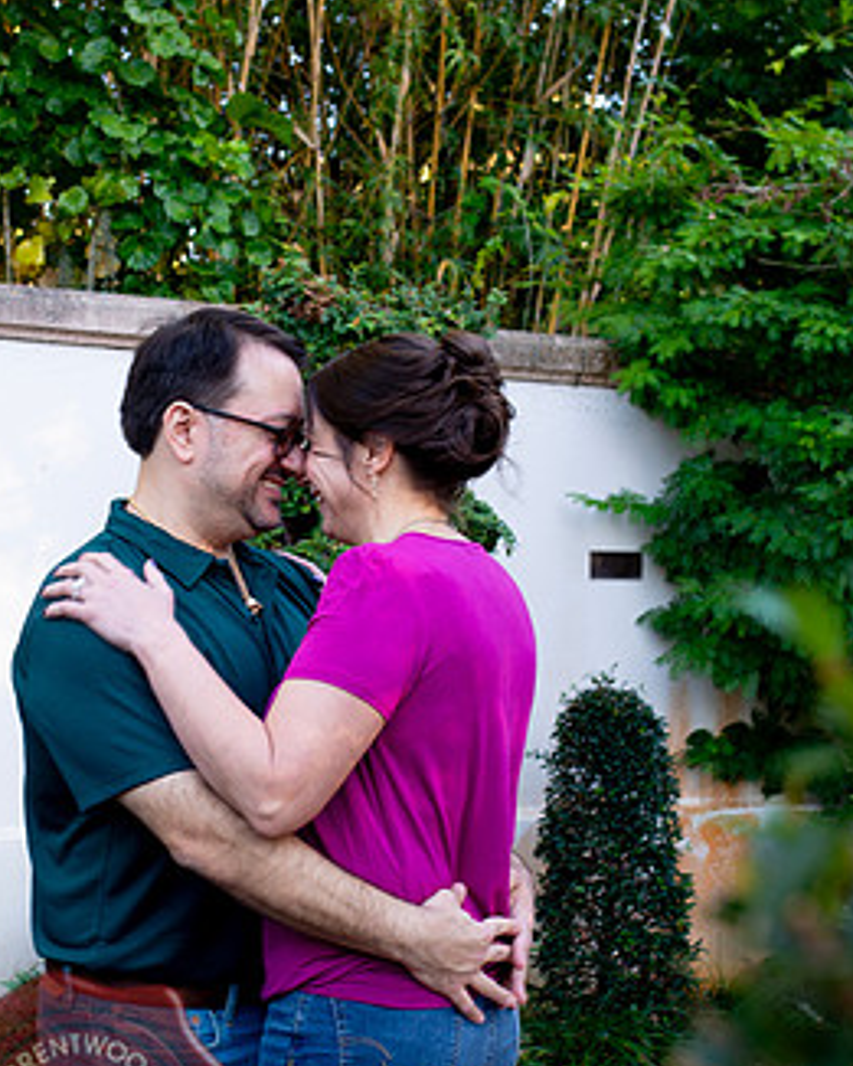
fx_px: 2145
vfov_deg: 27.9
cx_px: 317
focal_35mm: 68
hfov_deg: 22.4
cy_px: 621
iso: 125
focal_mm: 35
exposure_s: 1/40
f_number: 4.5
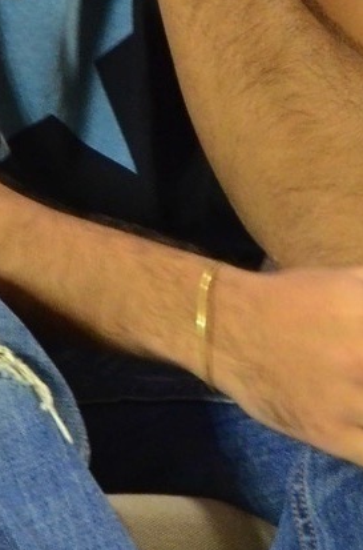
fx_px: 11401
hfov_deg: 1.8
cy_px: 223
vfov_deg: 2.8
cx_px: 49
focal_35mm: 749
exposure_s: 1/80
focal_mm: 105
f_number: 5.6
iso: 2500
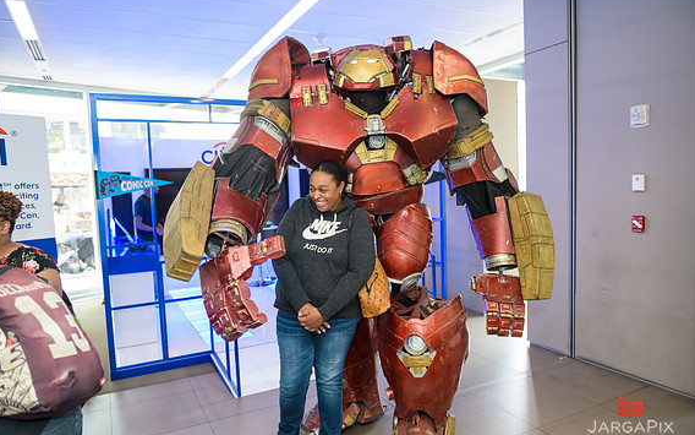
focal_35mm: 25
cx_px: 350
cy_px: 222
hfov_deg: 72.5
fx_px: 474
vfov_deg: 49.3
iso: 800
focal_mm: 24
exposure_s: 1/125
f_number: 3.2
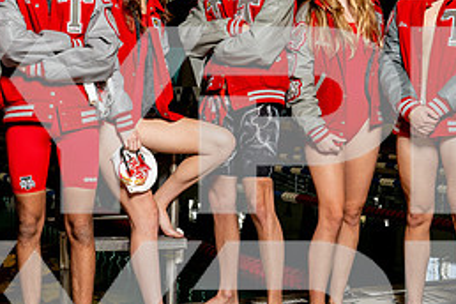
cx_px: 164
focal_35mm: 63
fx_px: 798
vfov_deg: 21.5
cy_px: 121
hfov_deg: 31.7
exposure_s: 1/250
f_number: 8
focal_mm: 28
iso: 800
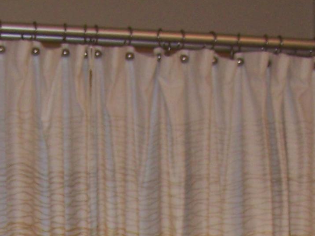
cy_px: 492
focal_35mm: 159
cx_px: 83
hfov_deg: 12.4
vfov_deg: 8.8
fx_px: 1447
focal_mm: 6.3
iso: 80
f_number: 2.8
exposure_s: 1/60
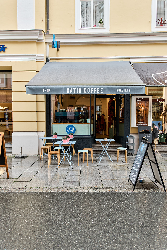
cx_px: 84
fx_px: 202
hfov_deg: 44.9
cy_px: 125
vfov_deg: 63.7
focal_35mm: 29
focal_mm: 29
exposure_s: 1/250
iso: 800
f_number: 4.5
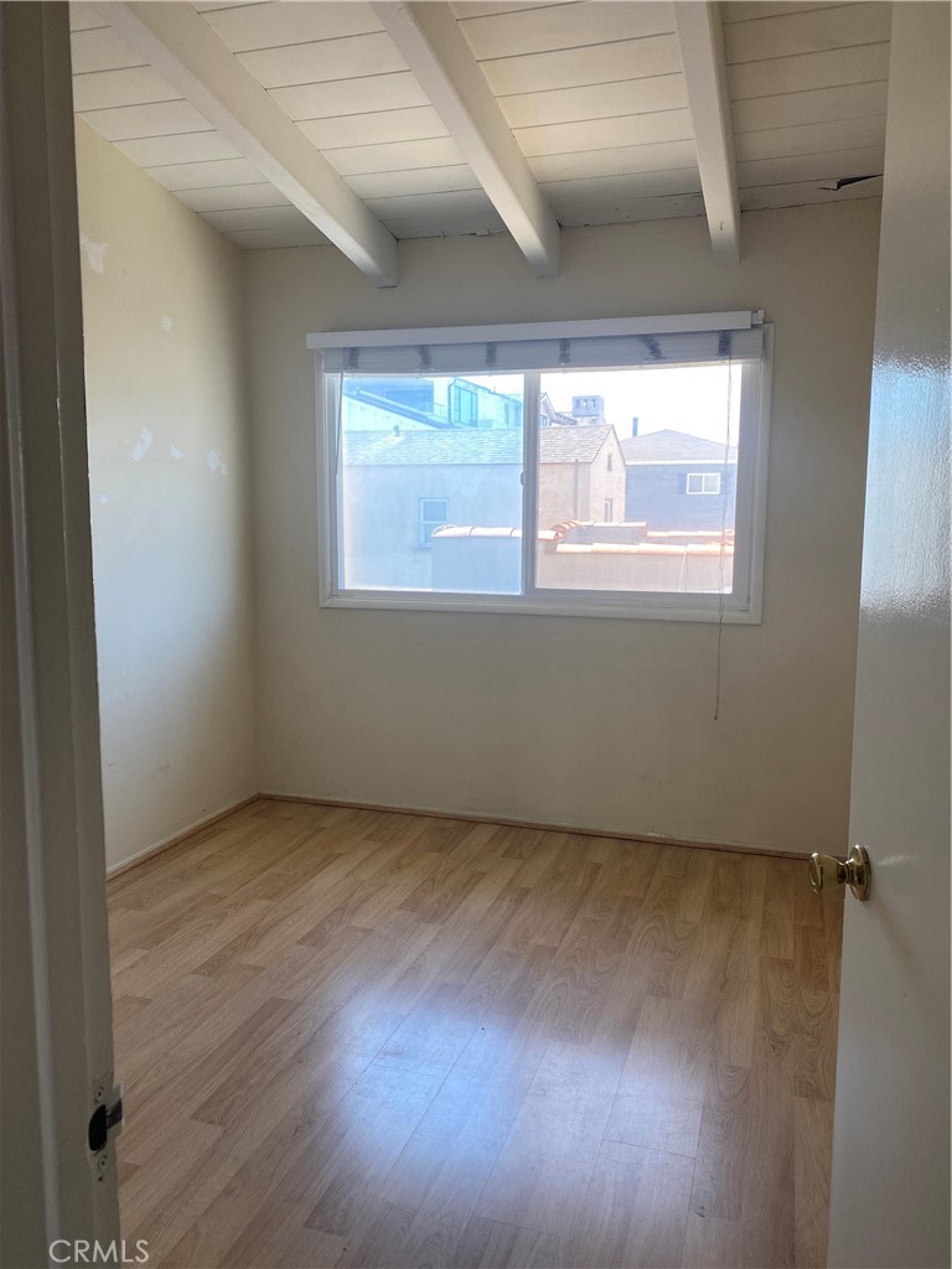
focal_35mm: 26
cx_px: 476
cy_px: 634
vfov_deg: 67.3
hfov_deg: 53.1
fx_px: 953
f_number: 1.8
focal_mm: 4.25
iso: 50
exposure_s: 1/121
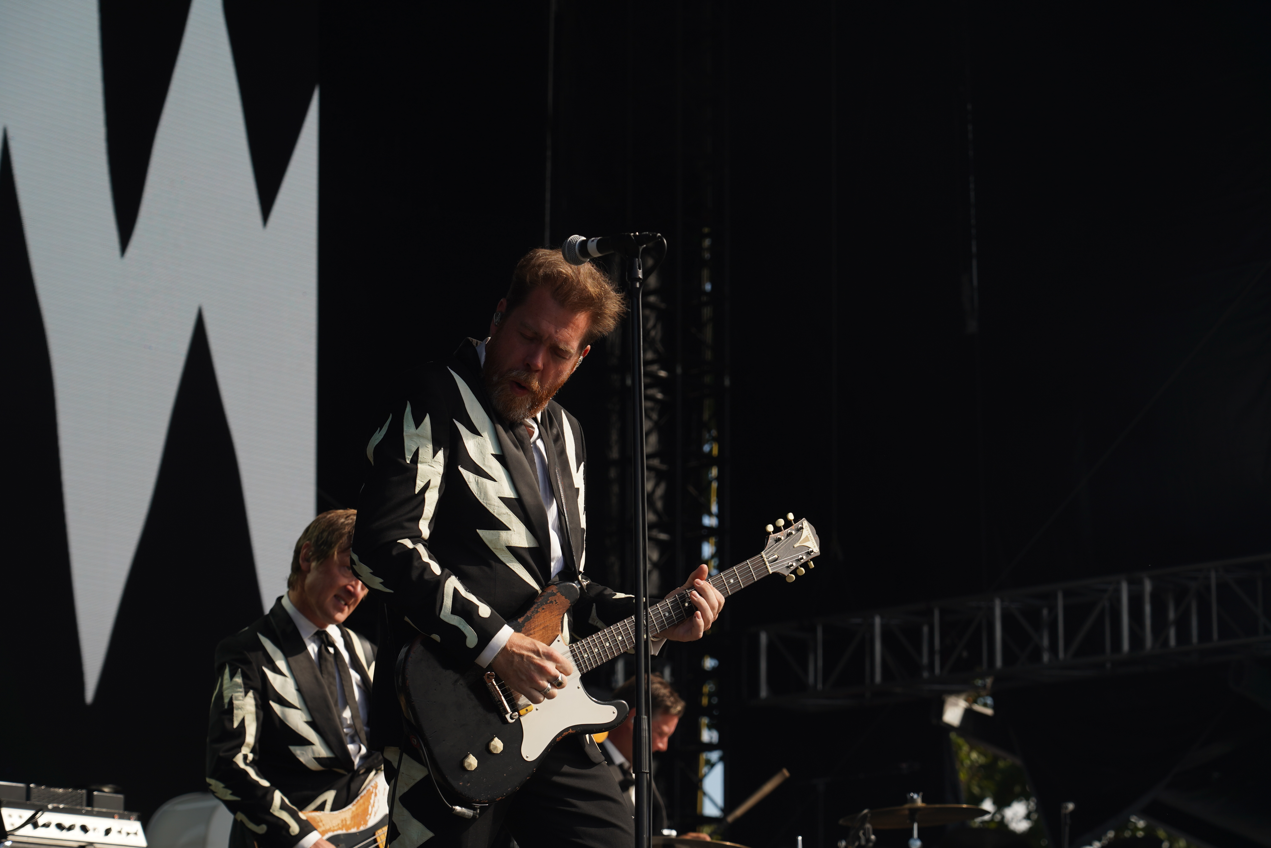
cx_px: 636
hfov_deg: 19.5
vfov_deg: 13.0
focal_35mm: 105
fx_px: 3707
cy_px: 424
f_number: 6.3
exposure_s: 1/320
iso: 100
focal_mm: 105
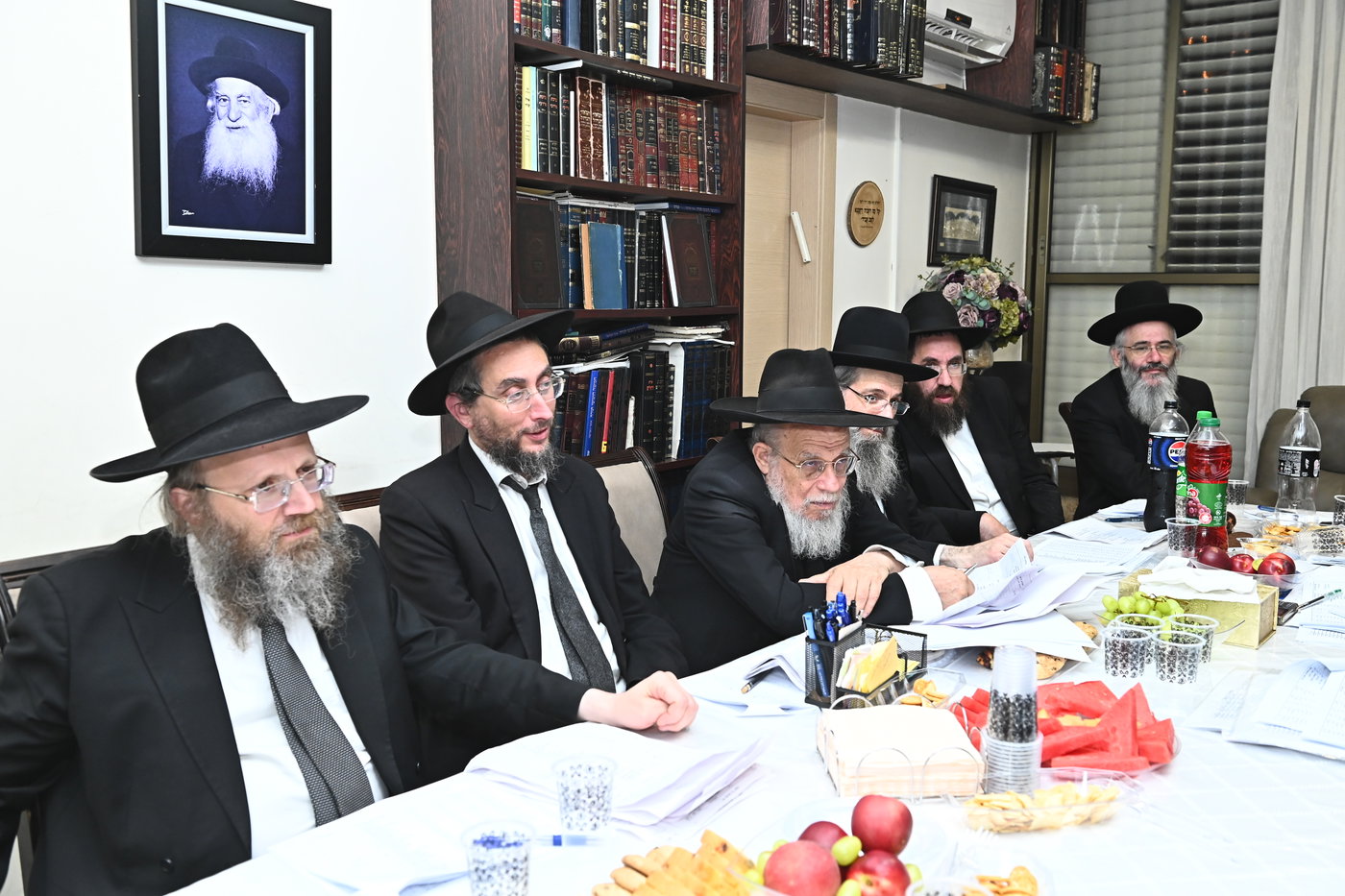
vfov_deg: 41.1
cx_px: 672
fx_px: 1195
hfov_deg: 58.7
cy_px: 448
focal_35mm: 32
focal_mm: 32
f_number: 5.6
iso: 2000
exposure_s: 1/200
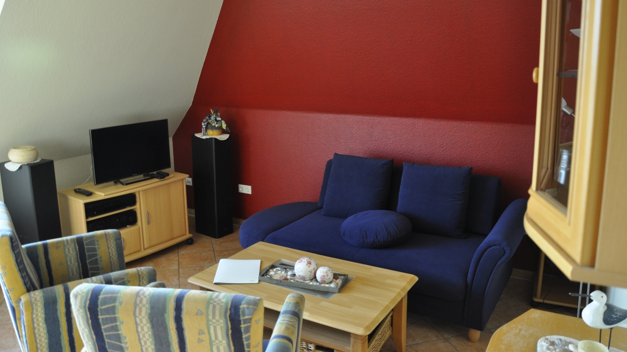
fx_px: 482
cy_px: 148
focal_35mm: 29
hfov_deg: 66.1
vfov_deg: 40.0
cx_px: 321
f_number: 4
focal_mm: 18
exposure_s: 1/60
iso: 640
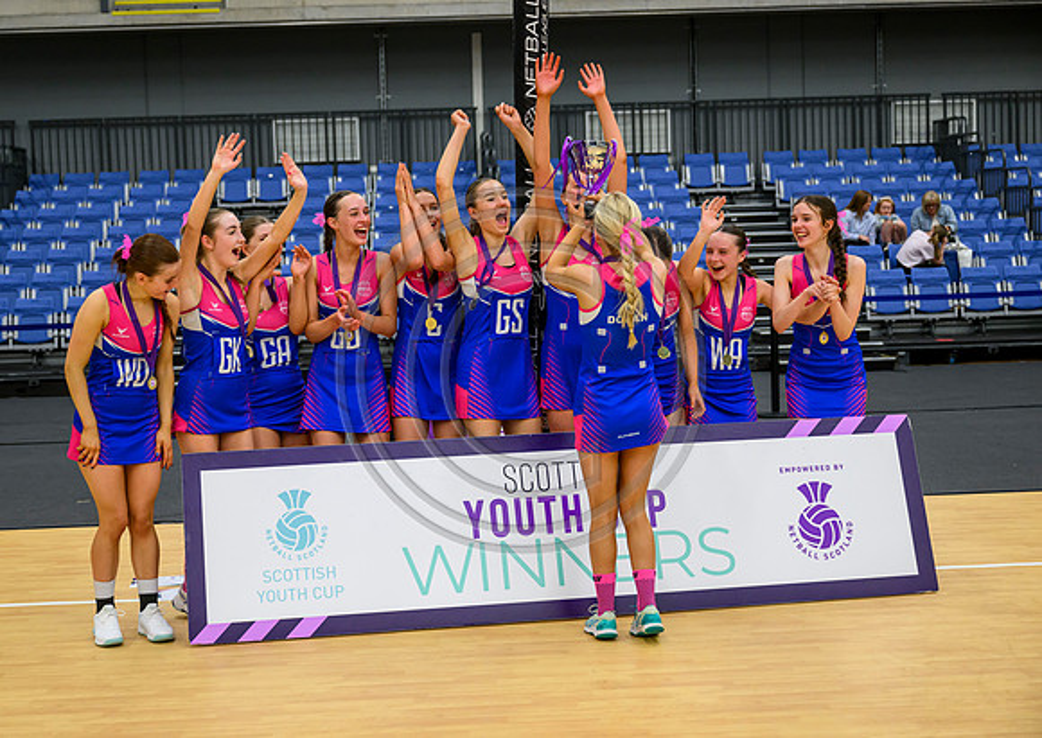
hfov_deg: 36.6
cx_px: 475
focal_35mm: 53
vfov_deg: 26.4
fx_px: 1573
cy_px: 377
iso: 2500
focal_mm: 50
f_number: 3.5
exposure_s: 1/400
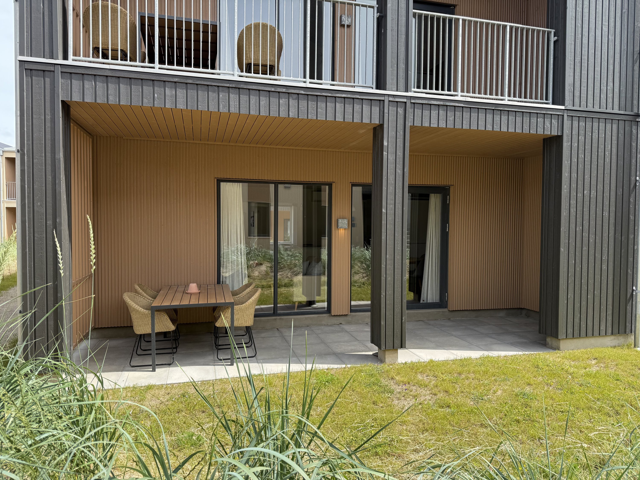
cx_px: 320
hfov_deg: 71.6
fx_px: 444
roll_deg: -1.0
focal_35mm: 24
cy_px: 240
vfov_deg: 56.8
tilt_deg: -2.1
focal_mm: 6.76
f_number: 1.78
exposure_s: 1/1361
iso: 80
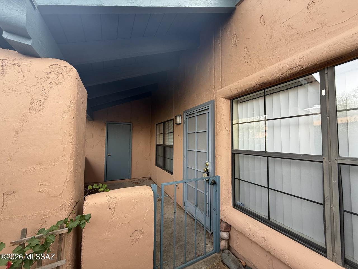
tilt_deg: +0.5
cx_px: 179
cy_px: 134
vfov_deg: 85.7
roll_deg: +1.2
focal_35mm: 14
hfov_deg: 102.1
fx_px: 145
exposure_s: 1/99
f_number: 2.2
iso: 50
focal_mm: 2.22
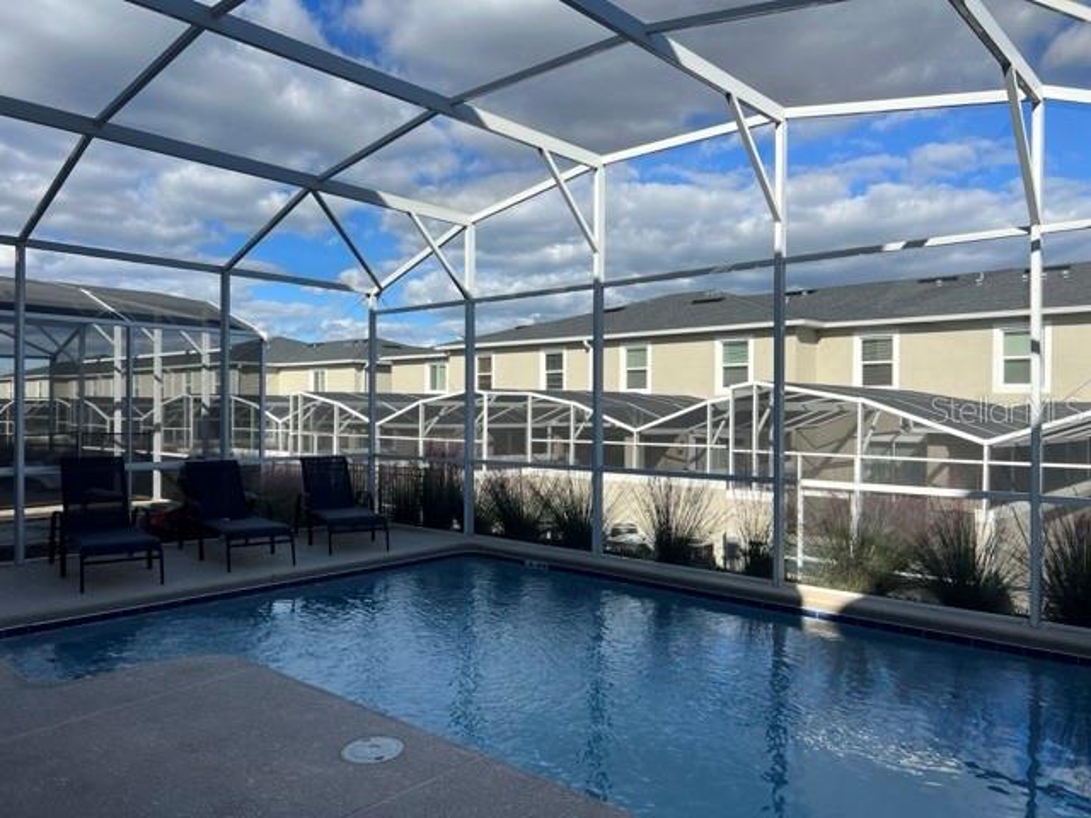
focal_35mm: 26
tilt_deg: -0.4
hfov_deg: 67.3
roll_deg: -0.3
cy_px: 409
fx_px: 819
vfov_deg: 53.1
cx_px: 546
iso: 50
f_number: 1.5
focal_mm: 5.7
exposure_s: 1/2994
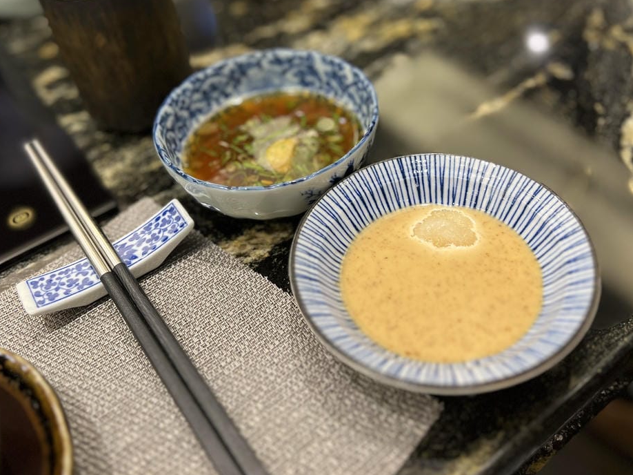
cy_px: 170
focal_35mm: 34
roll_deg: +7.9
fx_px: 622
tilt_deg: -41.2
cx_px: 327
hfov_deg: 54.0
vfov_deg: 41.4
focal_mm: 5.7
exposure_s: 1/60
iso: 100
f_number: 1.5
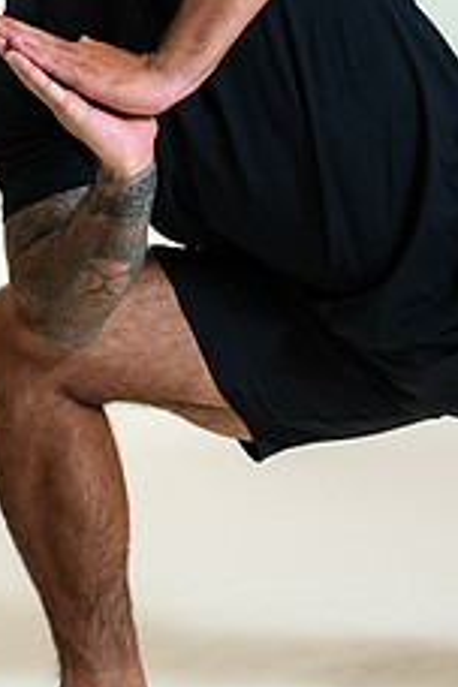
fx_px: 3206
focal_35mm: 168
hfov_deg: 8.2
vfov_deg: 12.2
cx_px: 169
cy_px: 190
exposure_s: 1/160
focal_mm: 85
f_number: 4
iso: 320
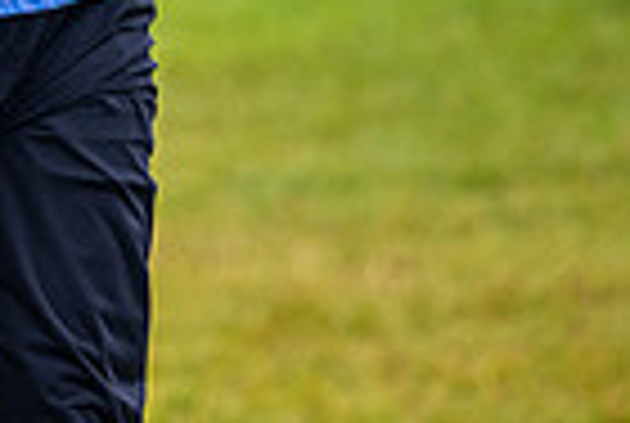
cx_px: -130
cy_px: -434
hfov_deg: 1.7
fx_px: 21729
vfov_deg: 1.1
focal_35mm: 1239
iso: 320
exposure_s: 1/640
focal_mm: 300
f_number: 4.5
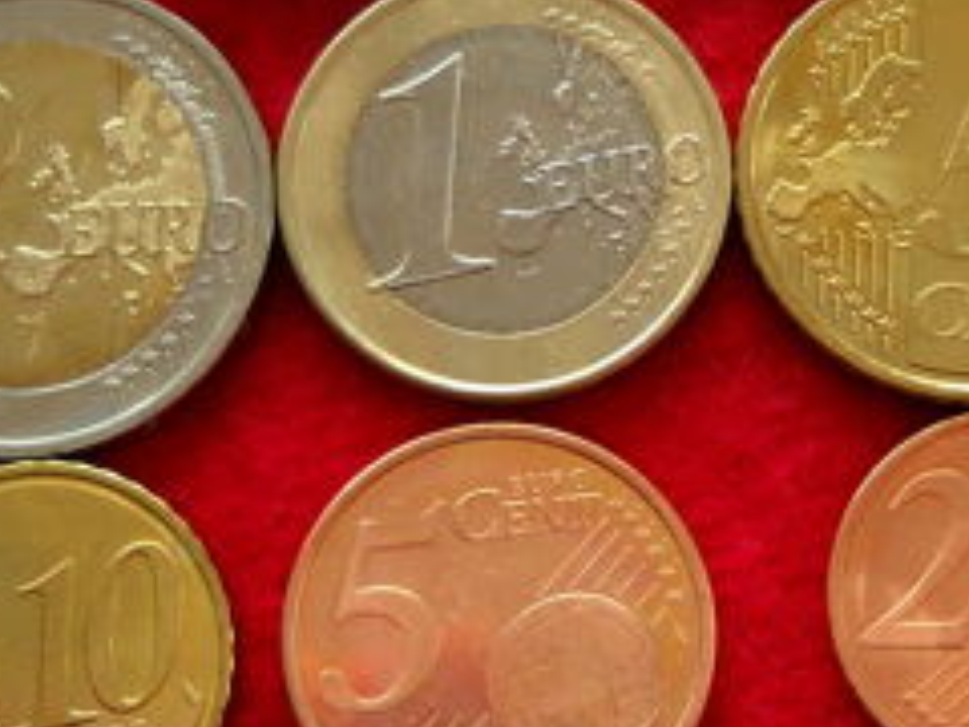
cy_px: 299
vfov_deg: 18.0
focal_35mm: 82
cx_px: 711
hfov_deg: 23.6
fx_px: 2295
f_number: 3.1
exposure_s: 1/60
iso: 135
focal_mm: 6.72
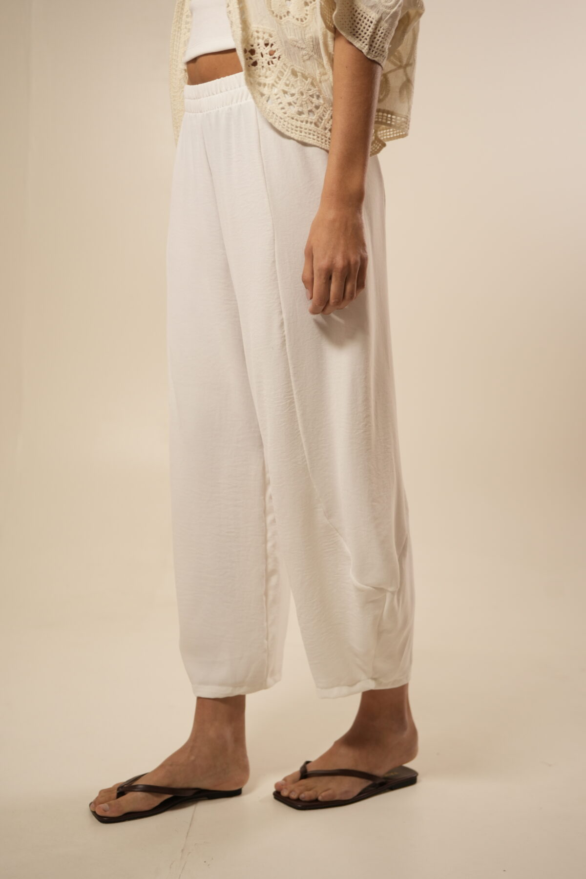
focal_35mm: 50
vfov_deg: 39.6
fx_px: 1221
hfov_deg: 27.0
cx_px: 293
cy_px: 440
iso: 800
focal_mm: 50
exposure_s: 1/125
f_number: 3.5
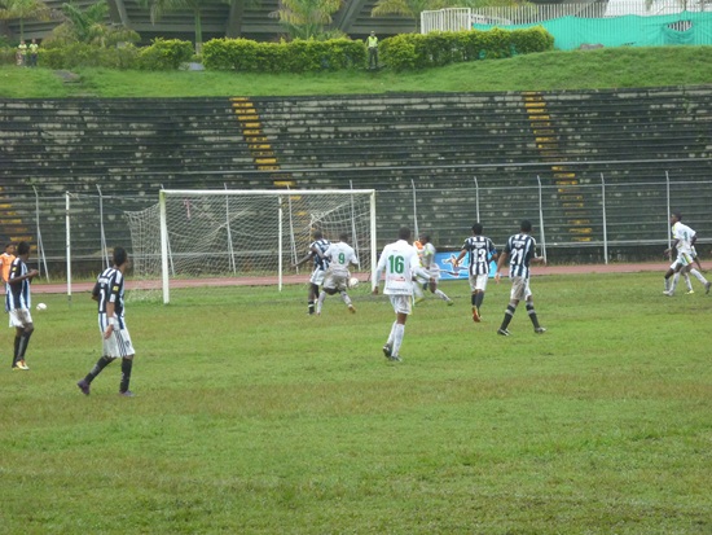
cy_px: 268
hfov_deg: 14.9
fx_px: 2716
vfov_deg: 11.2
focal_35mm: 132
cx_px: 356
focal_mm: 22
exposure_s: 1/125
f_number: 5.9
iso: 320
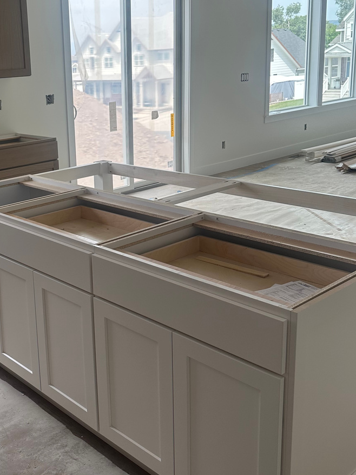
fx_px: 576
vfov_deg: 44.6
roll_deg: +3.1
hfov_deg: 33.0
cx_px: 52
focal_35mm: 42
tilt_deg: -12.6
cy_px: 196
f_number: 1.78
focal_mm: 6.86
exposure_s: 1/577
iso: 80
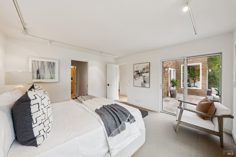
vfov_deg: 85.4
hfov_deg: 108.3
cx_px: 118
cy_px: 78
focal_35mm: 13
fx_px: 85
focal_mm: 13
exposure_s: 1/160
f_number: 8
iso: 640
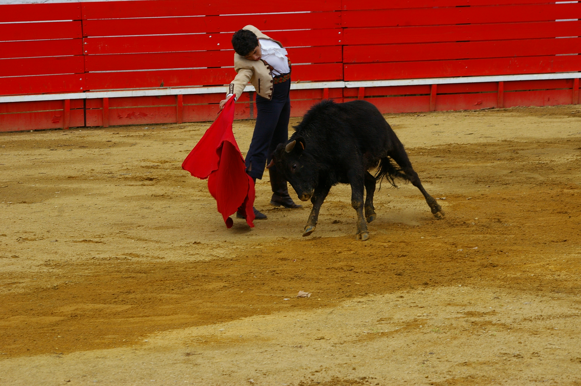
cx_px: 290
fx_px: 2612
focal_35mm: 162
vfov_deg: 8.5
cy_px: 193
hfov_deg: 12.7
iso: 400
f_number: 8
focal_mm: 108
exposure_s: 1/350
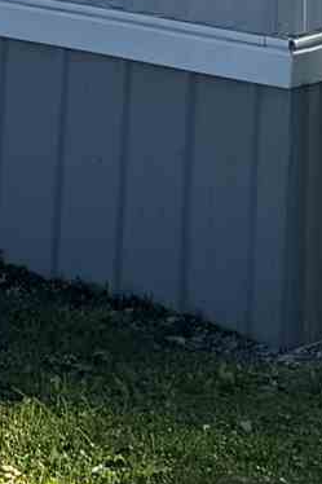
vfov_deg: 9.4
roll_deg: -1.4
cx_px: 237
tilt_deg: -0.3
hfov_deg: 6.7
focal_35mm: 205
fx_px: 2753
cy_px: -456
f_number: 1.78
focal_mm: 6.76
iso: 80
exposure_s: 1/2959
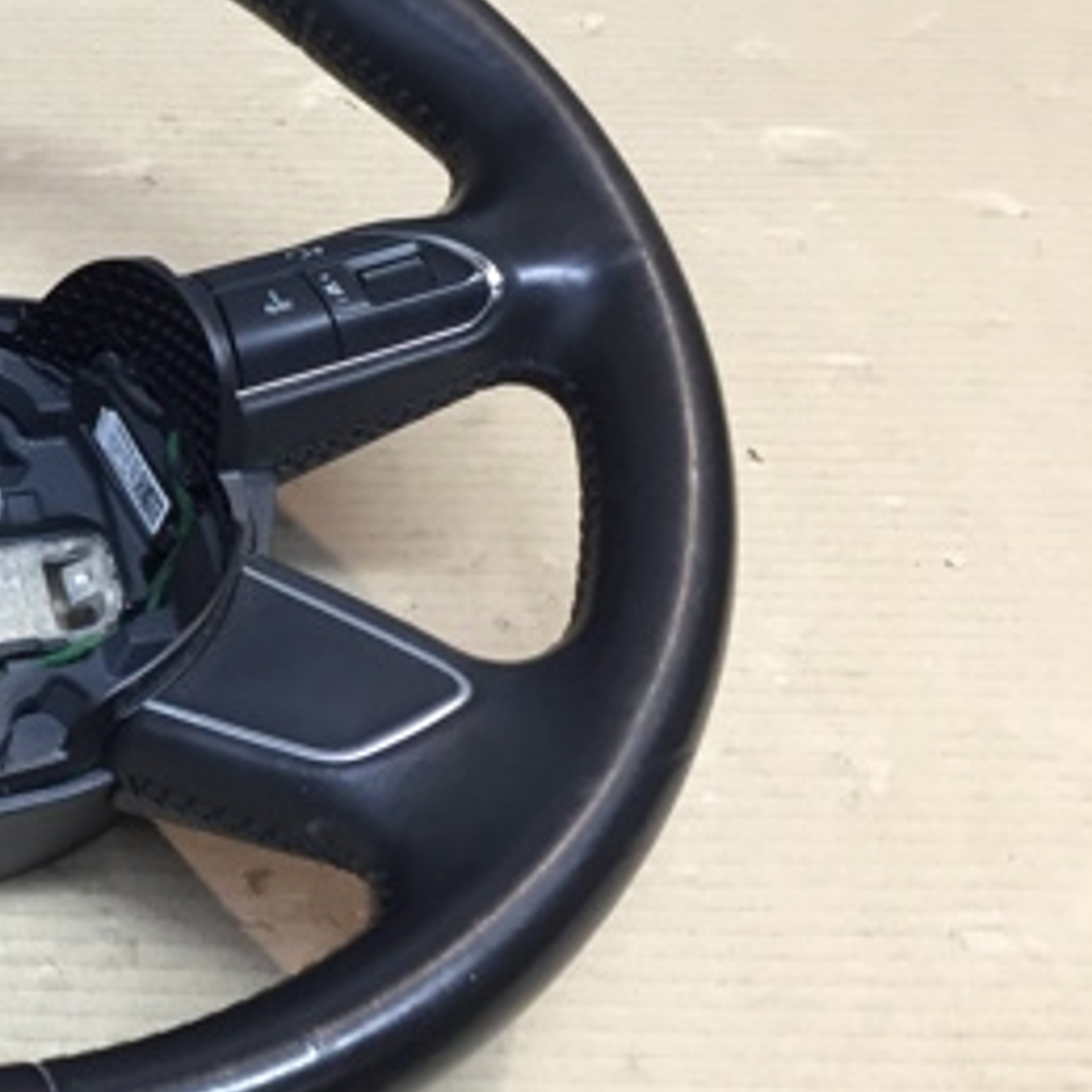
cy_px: 399
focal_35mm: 63
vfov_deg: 27.2
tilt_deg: -45.2
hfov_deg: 24.8
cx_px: -202
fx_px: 2248
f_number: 2.2
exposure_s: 1/33
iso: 100
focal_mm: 4.15
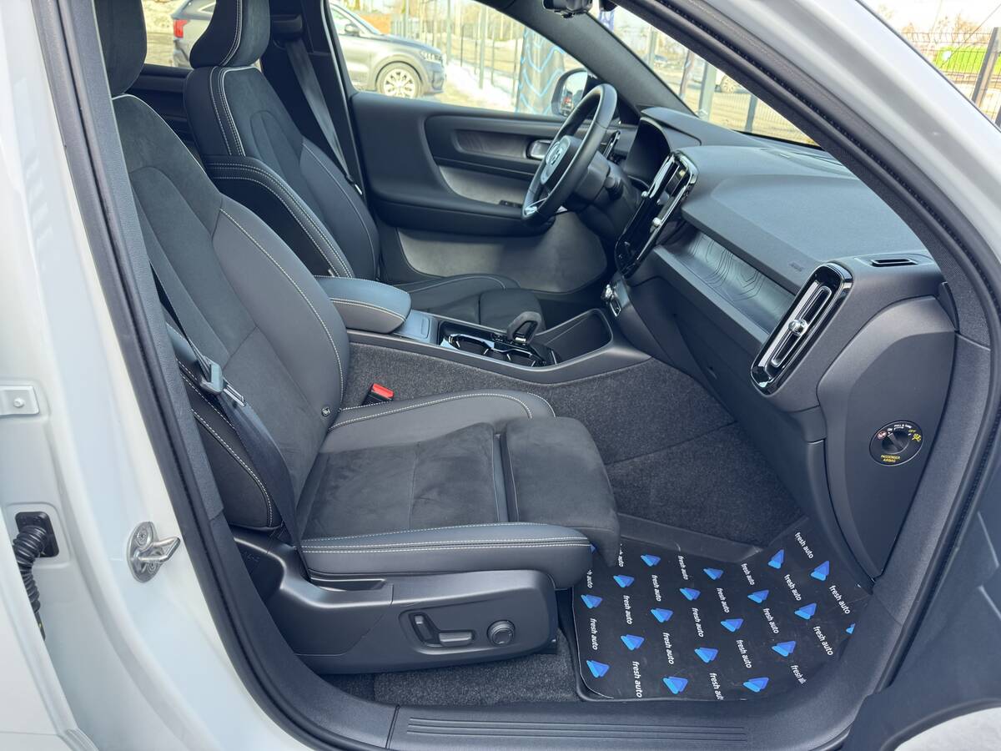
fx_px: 694
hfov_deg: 71.6
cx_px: 500
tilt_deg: -25.0
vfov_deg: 56.8
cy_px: 376
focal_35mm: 24
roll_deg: -3.0
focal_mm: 6.76
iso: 100
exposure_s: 1/121
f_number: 1.78
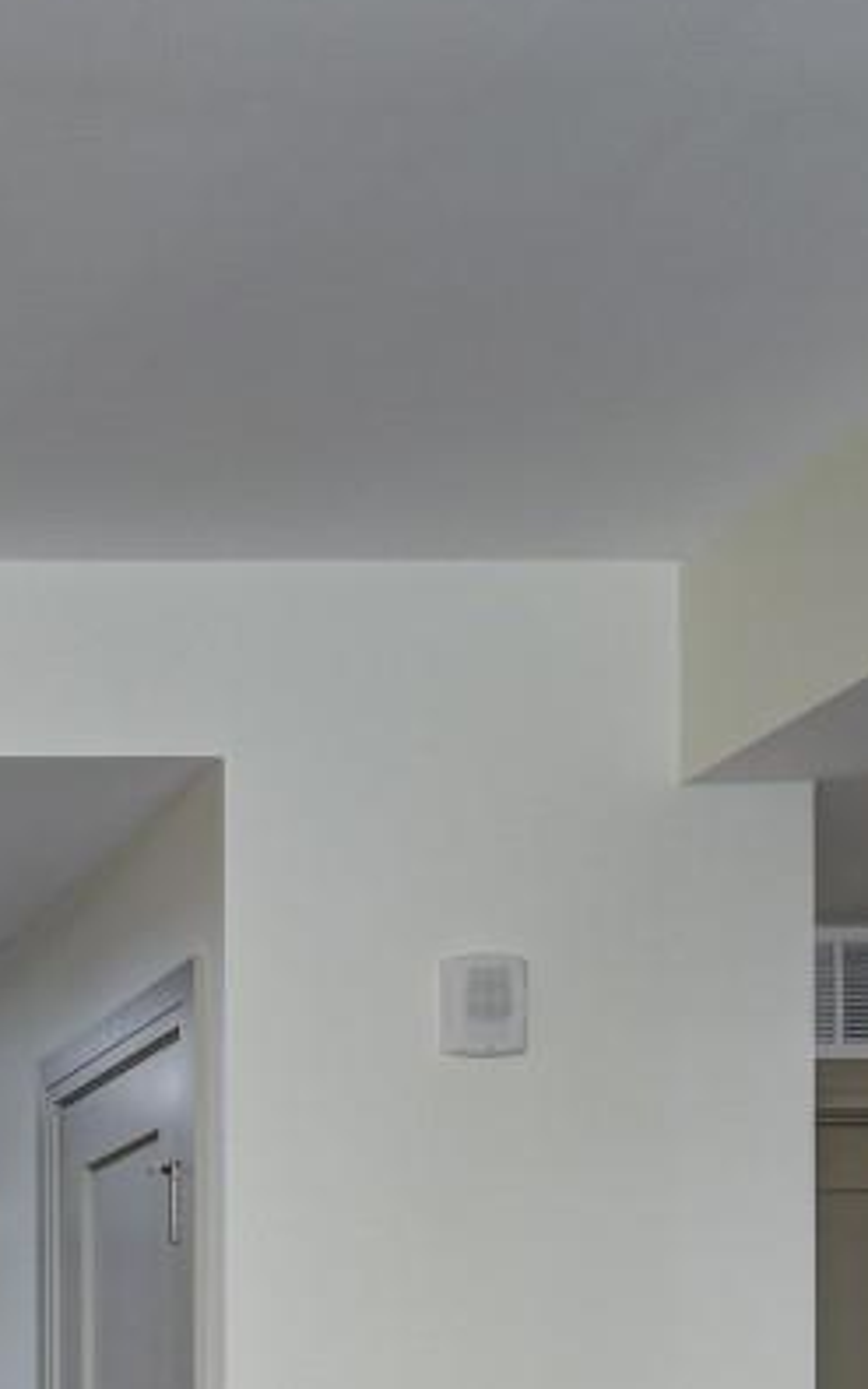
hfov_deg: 12.2
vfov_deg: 20.0
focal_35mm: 99
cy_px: 1544
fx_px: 3746
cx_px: -657
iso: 400
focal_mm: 24
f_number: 8
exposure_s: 1/15
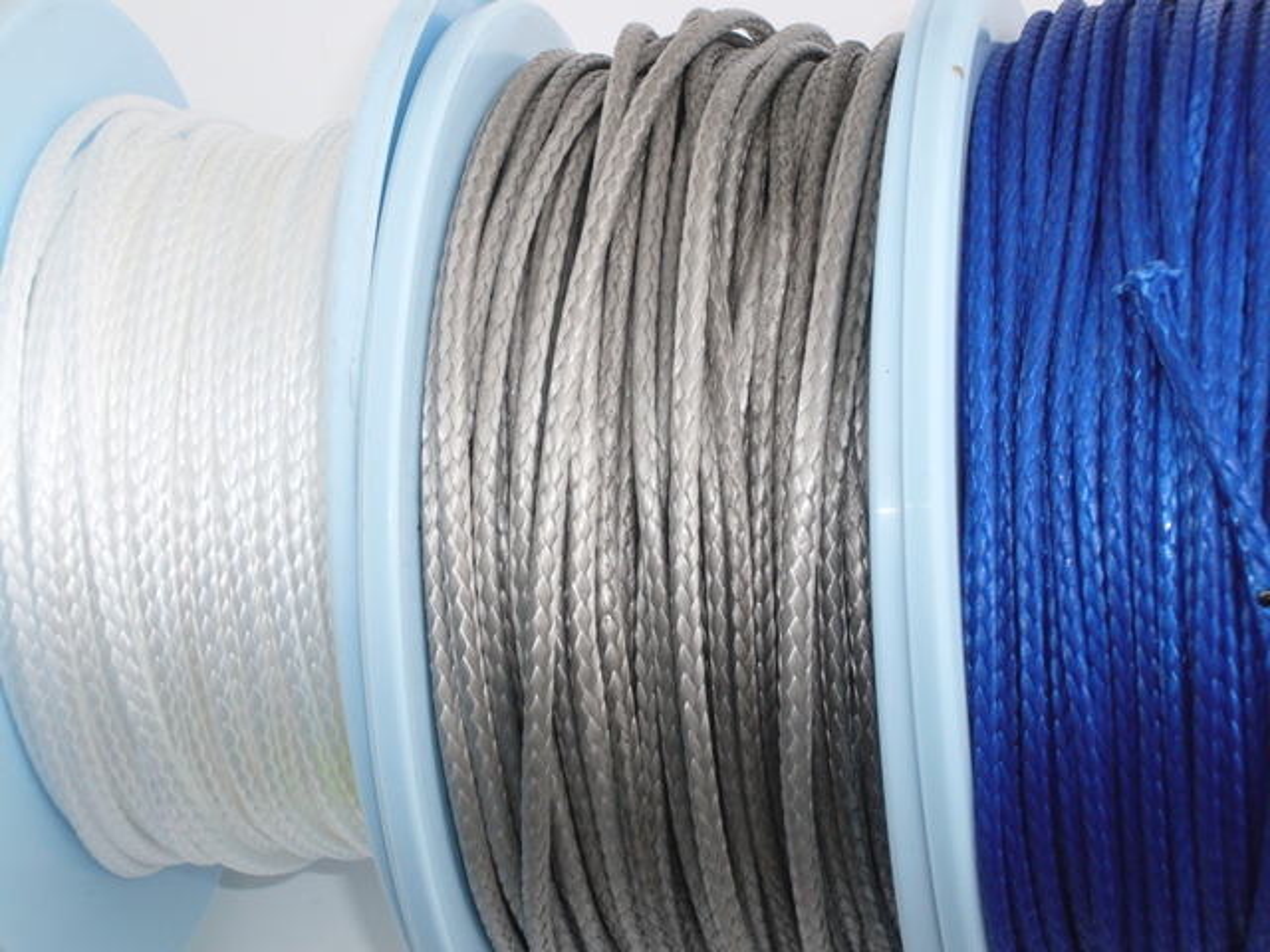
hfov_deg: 19.3
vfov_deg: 14.5
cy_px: 476
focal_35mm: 102
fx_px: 3742
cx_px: 635
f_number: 5.6
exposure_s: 1/50
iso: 80
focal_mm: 16.8
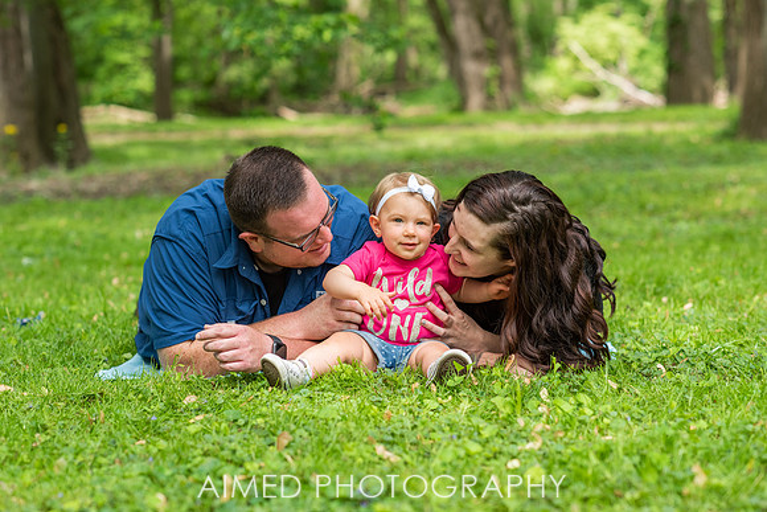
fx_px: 1865
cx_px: 394
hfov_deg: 23.2
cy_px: 263
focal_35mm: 88
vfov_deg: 15.6
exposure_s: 1/1000
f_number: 3.5
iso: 320
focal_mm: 85
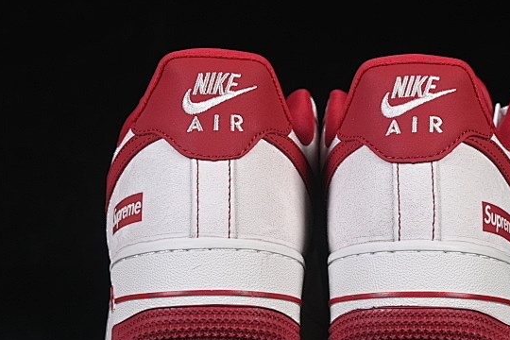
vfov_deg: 9.1
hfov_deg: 13.7
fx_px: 2125
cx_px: 332
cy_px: 141
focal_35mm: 150
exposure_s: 1/80
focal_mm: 50
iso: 160
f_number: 8
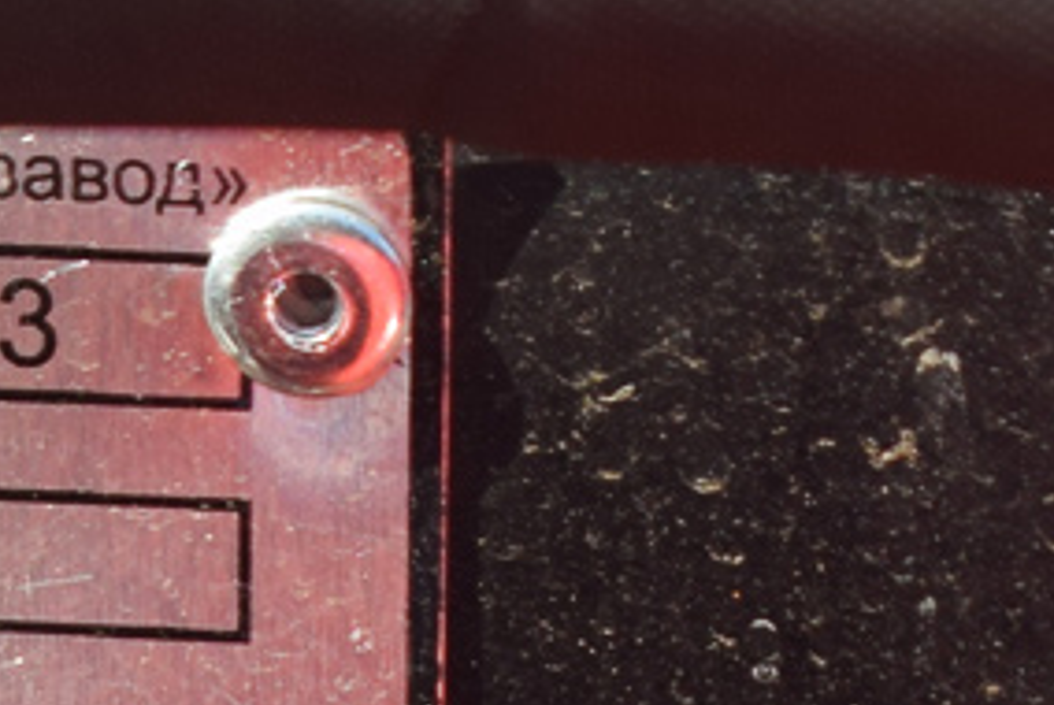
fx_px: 10202
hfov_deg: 5.8
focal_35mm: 348
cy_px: 1362
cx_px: -872
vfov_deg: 3.9
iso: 200
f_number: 6.3
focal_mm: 55
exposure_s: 1/250
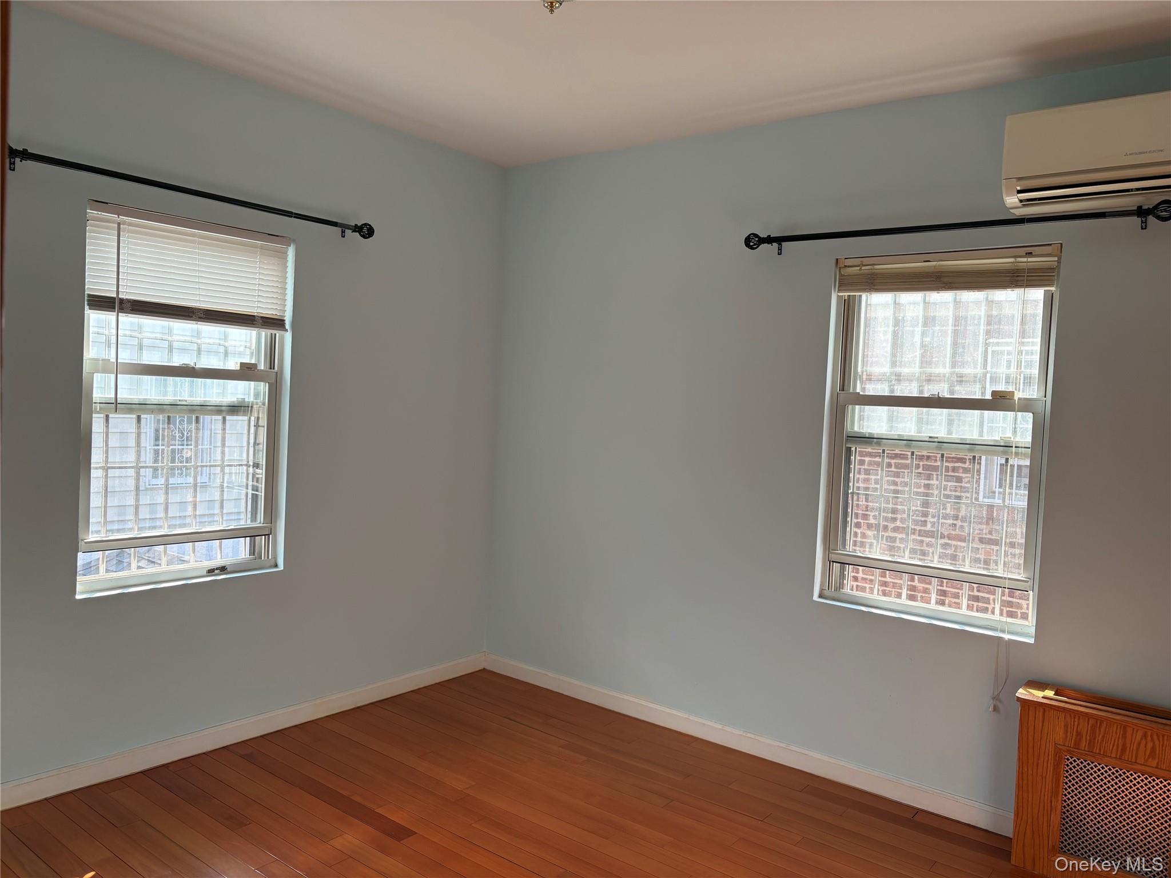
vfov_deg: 53.1
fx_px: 880
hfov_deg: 67.3
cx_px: 586
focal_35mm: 26
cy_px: 439
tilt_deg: -1.8
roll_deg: -2.0
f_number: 1.6
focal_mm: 5.96
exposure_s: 1/205
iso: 50
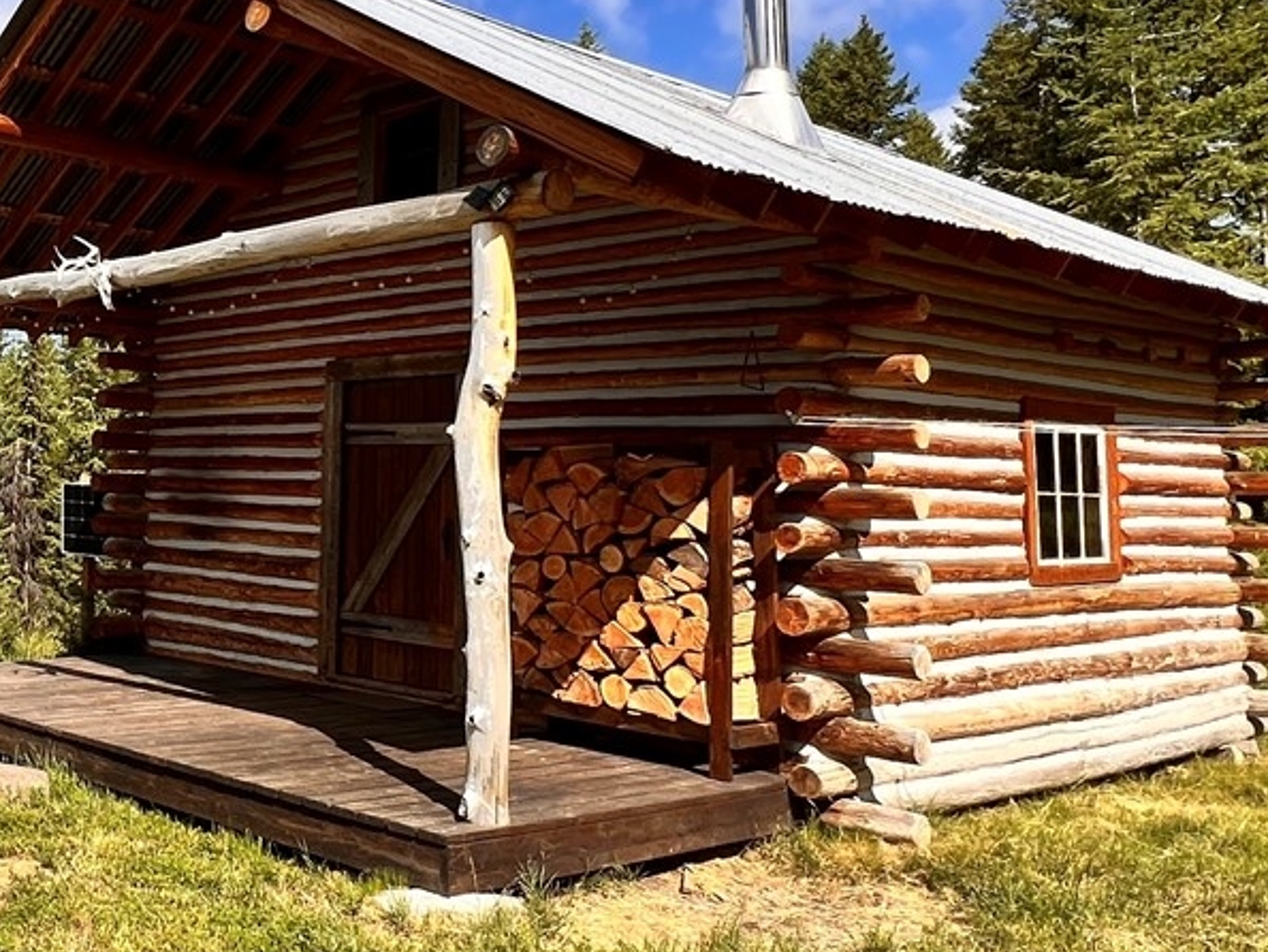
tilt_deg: +1.9
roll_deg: -1.9
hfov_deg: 45.0
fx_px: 1283
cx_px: 15
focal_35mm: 35
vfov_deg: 40.5
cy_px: 382
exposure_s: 1/1277
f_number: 1.8
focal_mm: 1.57
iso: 32
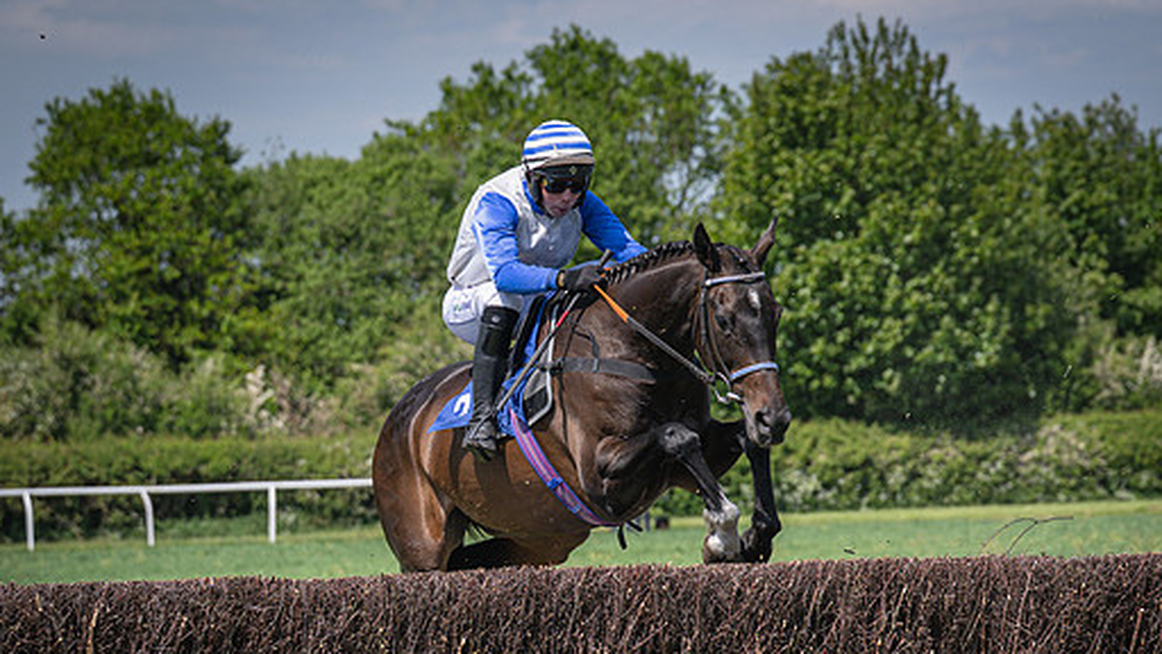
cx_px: 566
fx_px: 6933
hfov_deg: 9.6
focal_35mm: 225
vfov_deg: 5.4
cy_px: 424
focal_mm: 102
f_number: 4
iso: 200
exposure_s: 1/3200
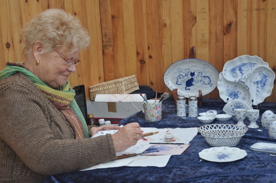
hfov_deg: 28.1
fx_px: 551
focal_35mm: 72
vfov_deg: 18.9
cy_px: 92
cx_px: 138
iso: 200
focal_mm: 48
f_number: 8
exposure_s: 1/250
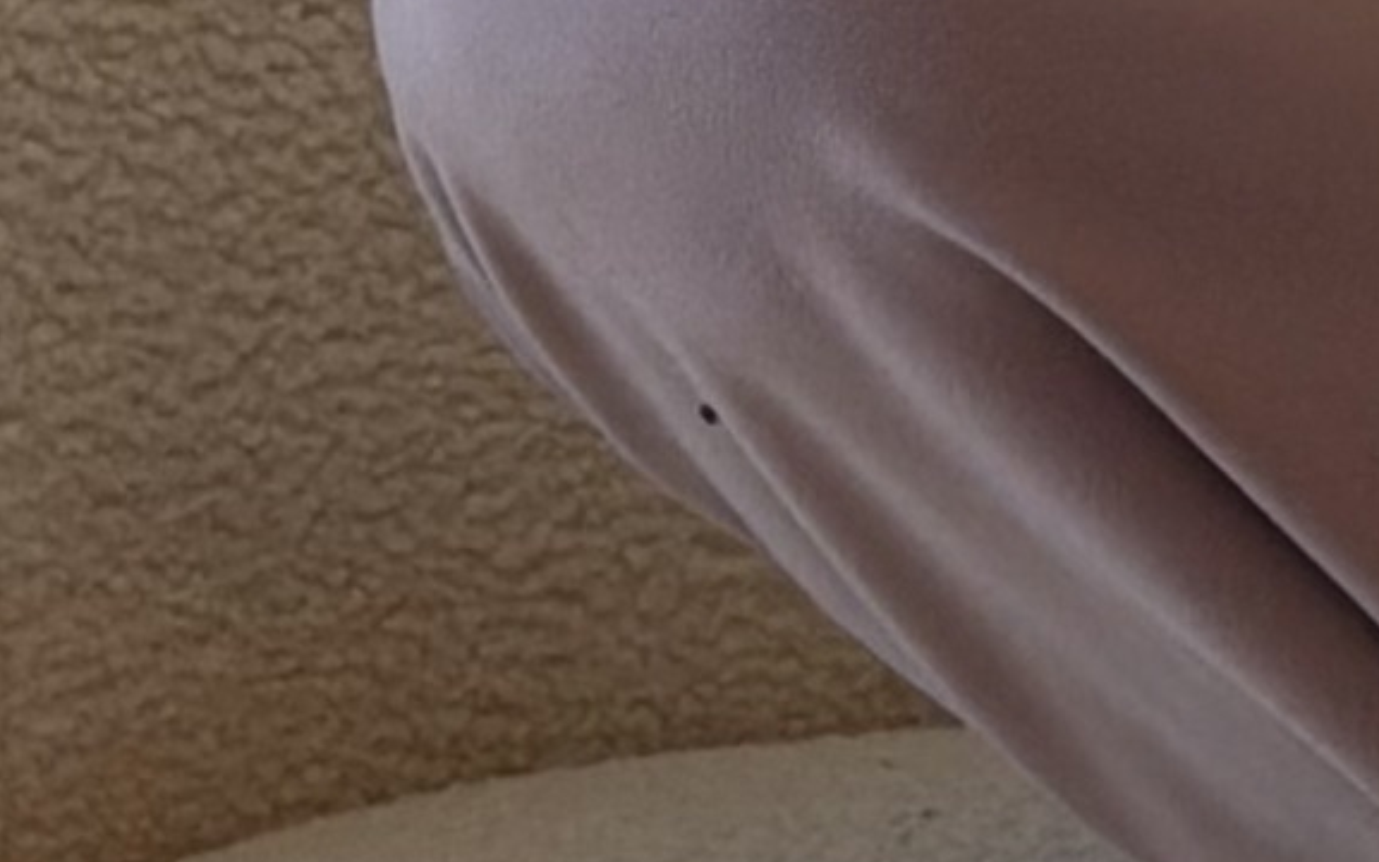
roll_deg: -1.0
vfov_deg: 3.7
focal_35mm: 345
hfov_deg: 5.9
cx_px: 2713
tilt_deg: -5.6
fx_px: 12966
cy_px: -1904
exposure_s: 1/50
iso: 64
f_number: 1.78
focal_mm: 6.76
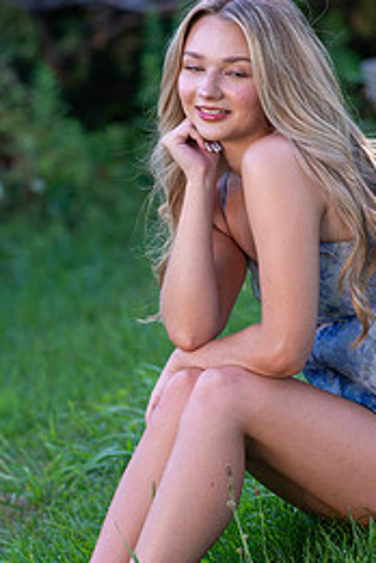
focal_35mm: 193
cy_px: 296
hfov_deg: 7.1
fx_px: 3023
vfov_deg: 10.7
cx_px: 212
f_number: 4
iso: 160
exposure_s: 1/200
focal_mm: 112
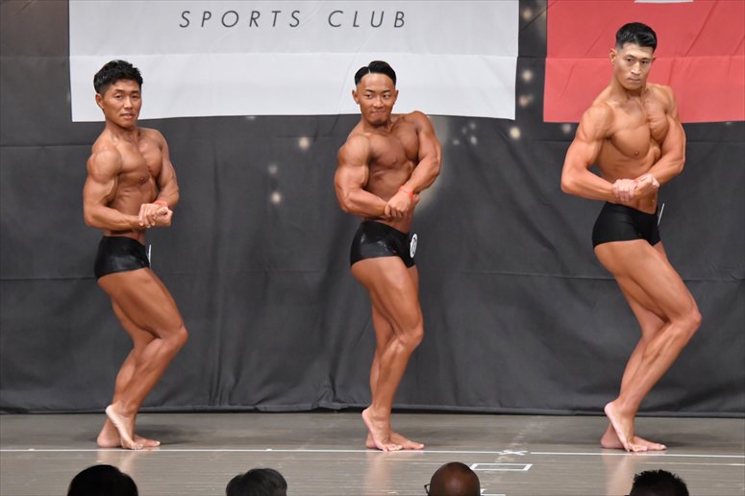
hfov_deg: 9.5
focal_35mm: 217
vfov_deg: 6.3
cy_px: 248
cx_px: 372
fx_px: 4489
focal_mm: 145
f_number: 5.6
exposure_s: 1/400
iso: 6400
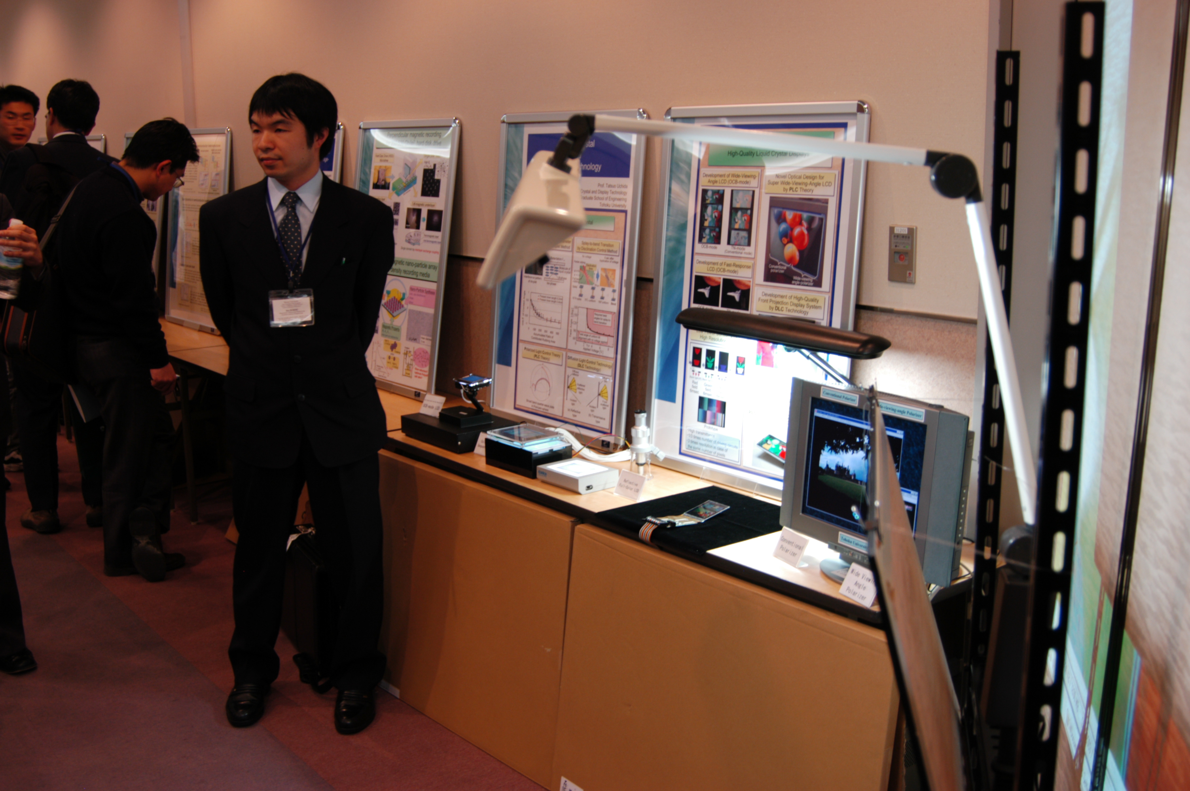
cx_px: 595
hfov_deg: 53.2
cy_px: 396
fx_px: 1189
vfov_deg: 36.8
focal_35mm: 36
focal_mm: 24
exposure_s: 1/20
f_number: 3.5
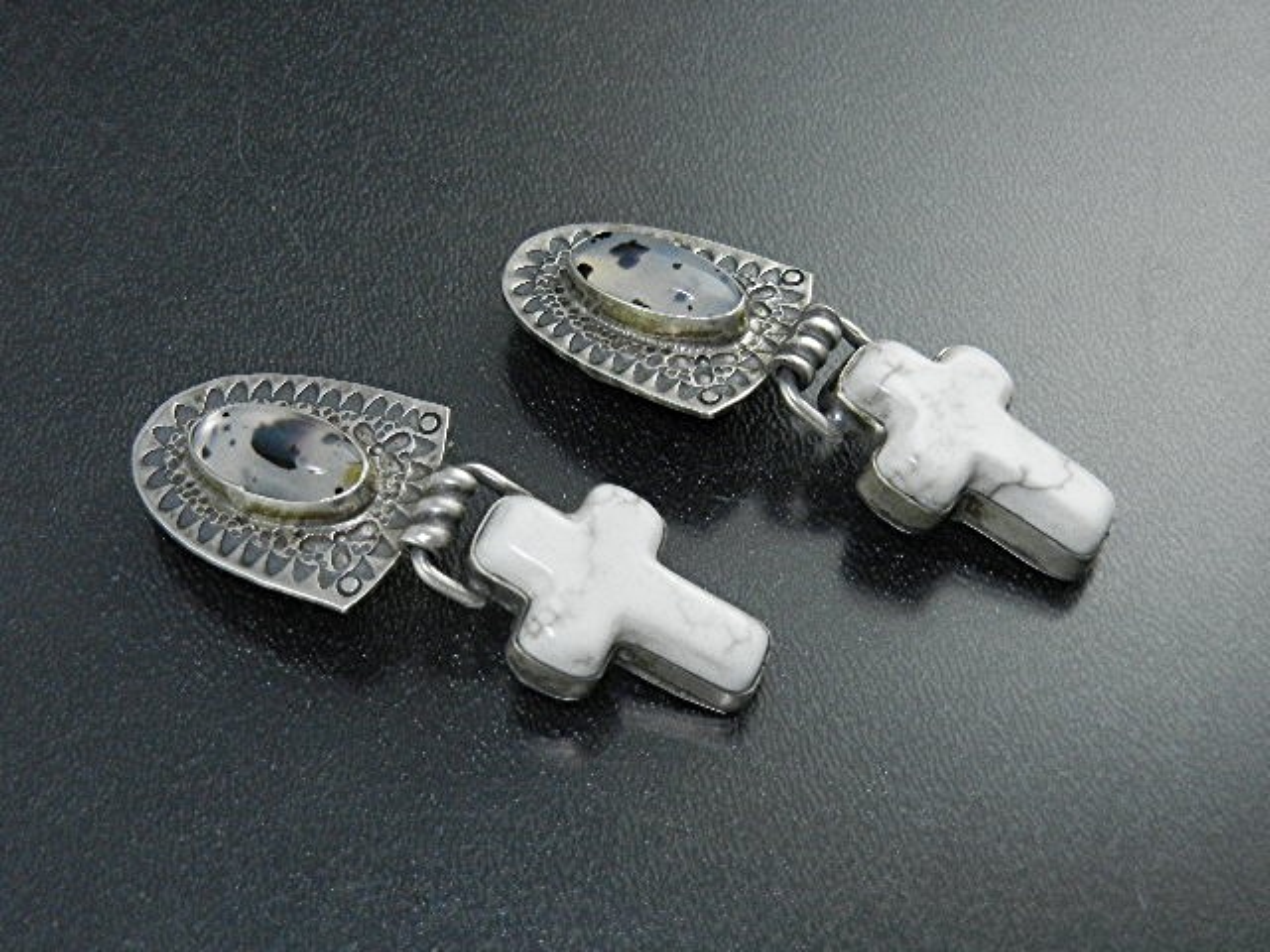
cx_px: 635
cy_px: 476
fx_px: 2165
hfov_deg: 32.7
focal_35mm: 59
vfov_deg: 24.8
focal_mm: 10.6
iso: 800
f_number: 8
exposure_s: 1/30
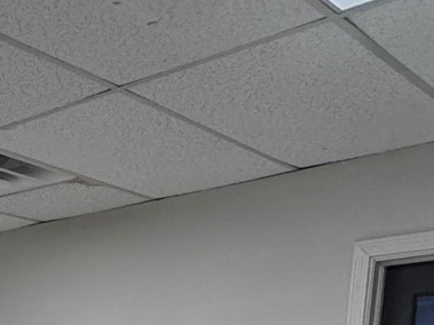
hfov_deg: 25.4
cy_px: 616
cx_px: -44
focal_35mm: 71
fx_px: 890
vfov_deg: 16.6
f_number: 2.2
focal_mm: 2.22
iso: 320
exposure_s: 1/120
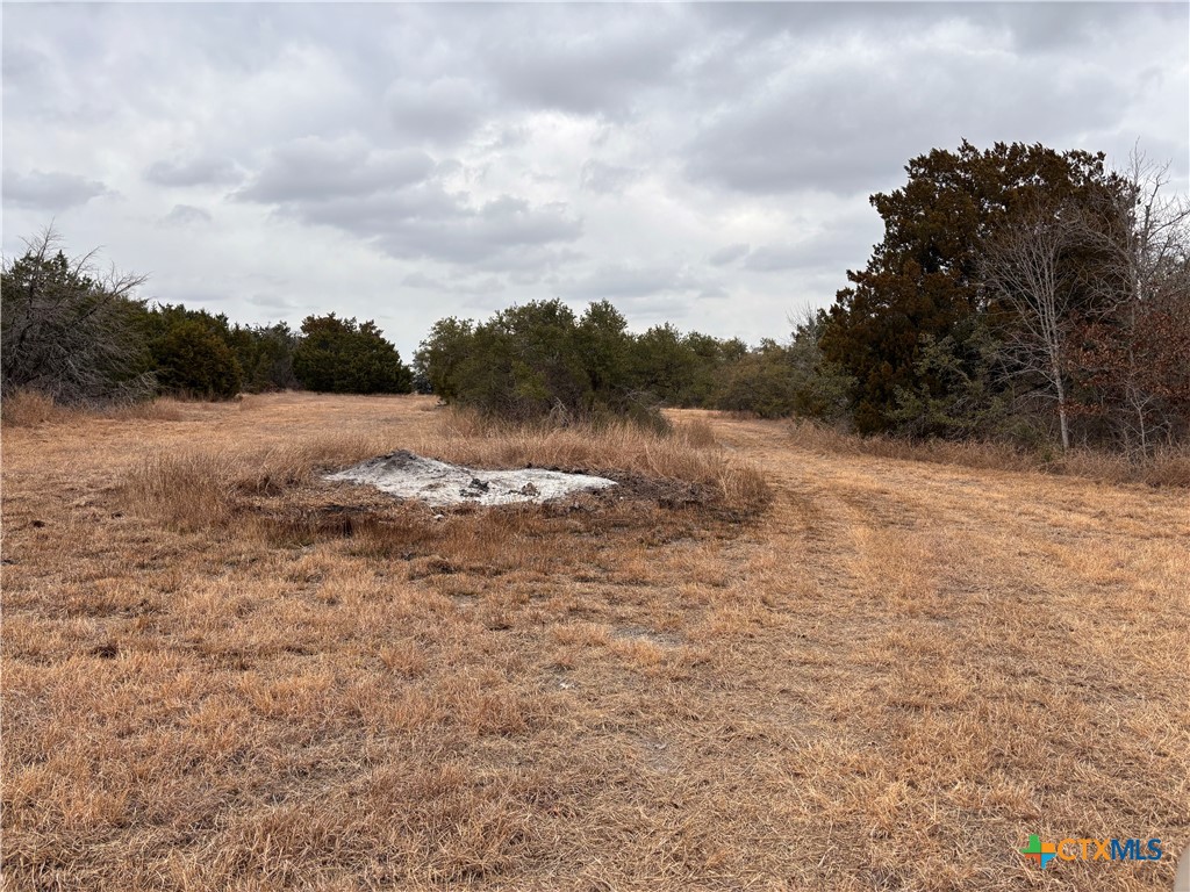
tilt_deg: -4.8
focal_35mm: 26
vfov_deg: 53.1
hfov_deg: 67.3
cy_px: 446
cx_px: 595
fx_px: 894
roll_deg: +2.0
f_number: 1.6
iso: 50
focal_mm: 5.96
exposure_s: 1/2398
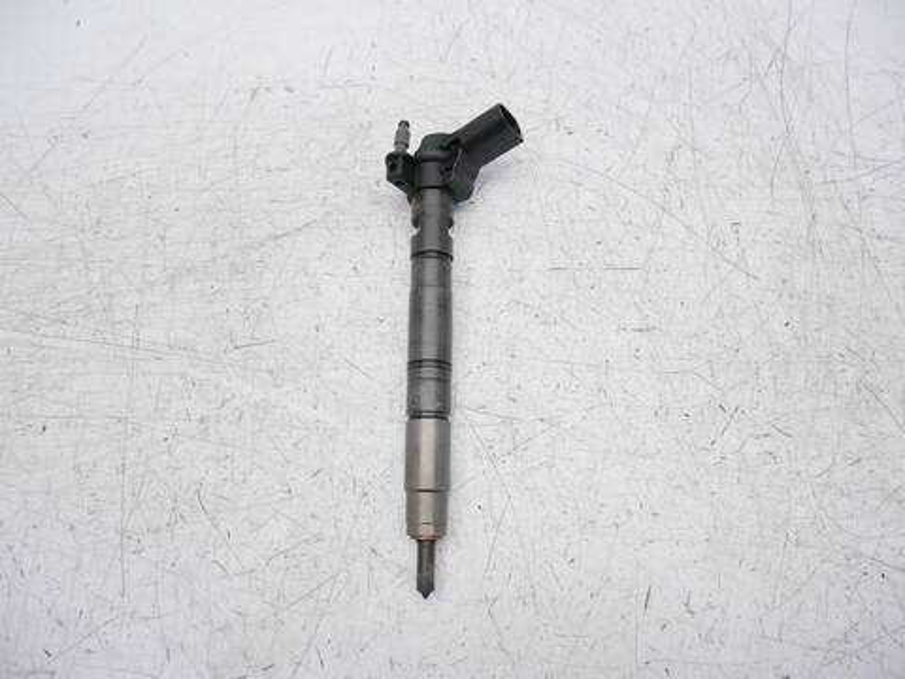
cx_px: 452
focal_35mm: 24
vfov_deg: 56.8
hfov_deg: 71.6
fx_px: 627
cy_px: 340
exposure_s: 1/125
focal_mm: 12
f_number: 3.5
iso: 200
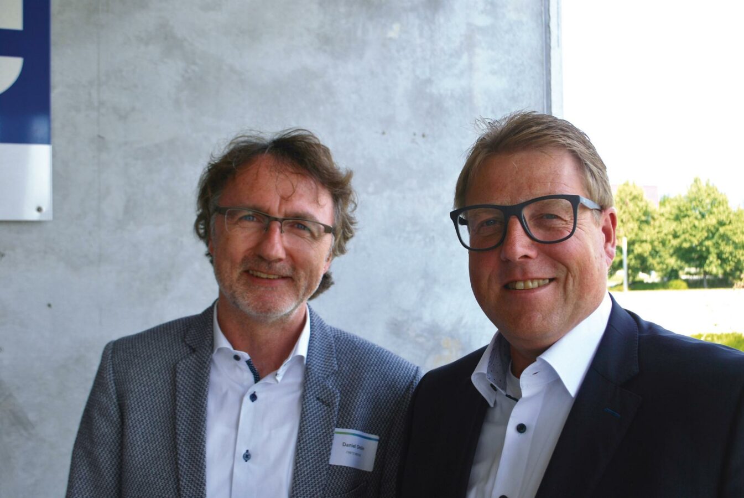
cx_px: 372
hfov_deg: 44.9
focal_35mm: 44
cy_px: 249
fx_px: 900
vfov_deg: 30.9
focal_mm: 29
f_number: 6.3
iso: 100
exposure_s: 1/160
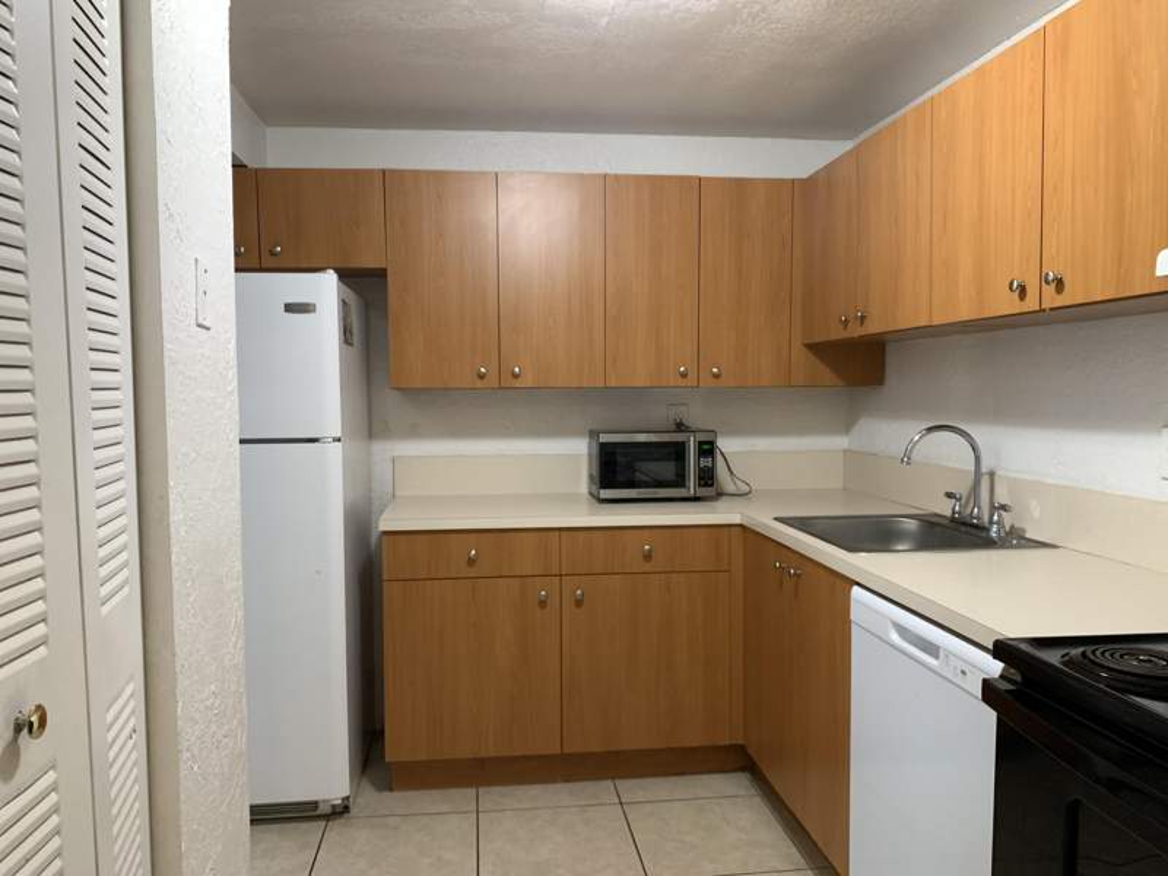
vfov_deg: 53.1
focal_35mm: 26
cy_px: 438
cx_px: 584
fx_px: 877
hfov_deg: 67.3
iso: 250
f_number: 1.8
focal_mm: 4.25
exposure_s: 1/60
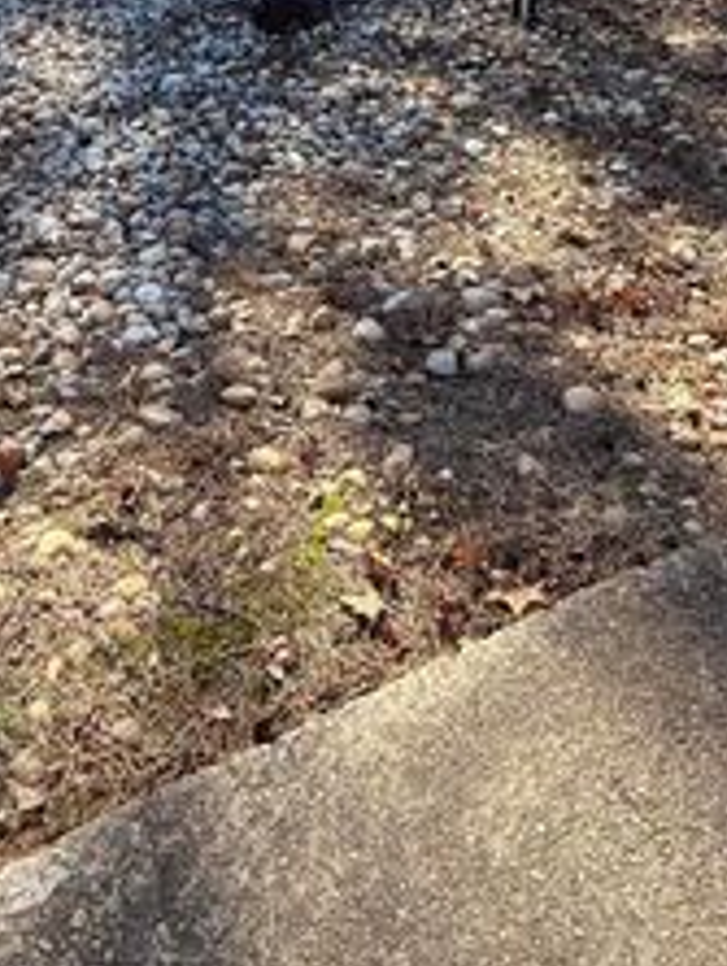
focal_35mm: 42
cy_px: -72
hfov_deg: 34.3
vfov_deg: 38.0
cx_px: 287
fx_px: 1174
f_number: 2.2
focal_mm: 2.22
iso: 50
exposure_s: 1/344
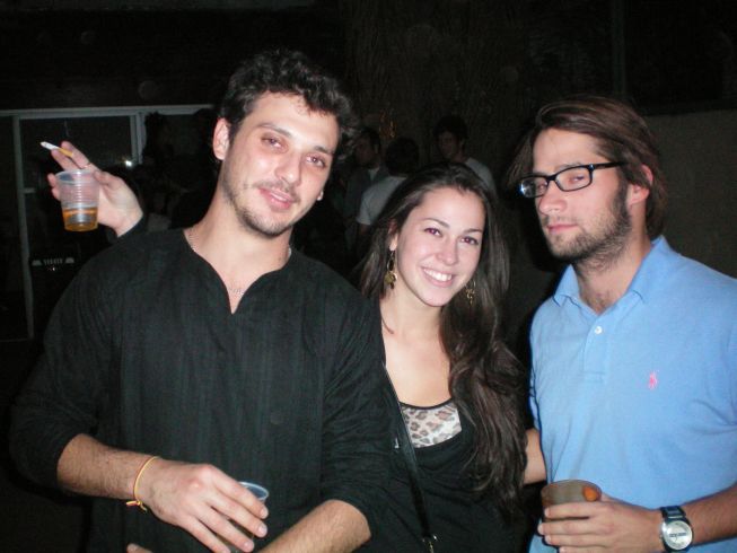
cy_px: 276
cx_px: 368
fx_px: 809
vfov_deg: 37.7
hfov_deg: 49.0
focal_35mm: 38
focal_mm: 6.3
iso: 400
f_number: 3.1
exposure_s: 1/60
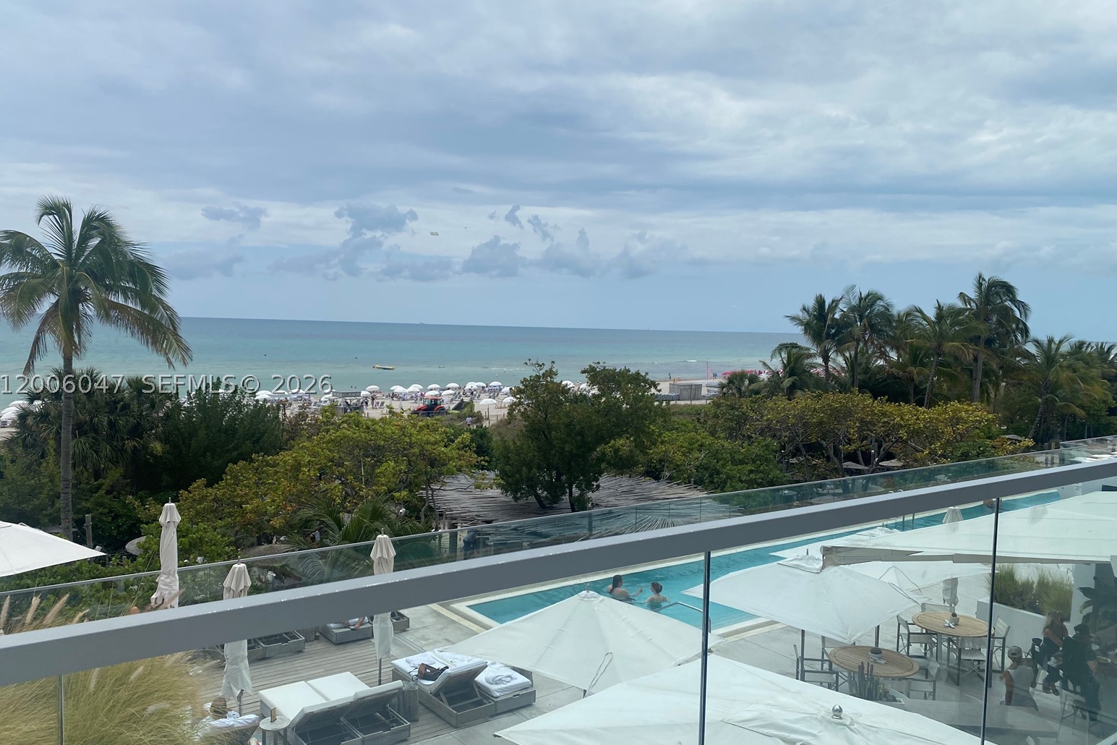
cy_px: 384
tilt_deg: -4.0
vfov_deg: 46.4
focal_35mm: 28
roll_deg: -1.9
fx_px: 869
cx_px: 554
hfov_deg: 65.5
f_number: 1.8
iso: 32
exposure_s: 1/6061
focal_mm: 4.25
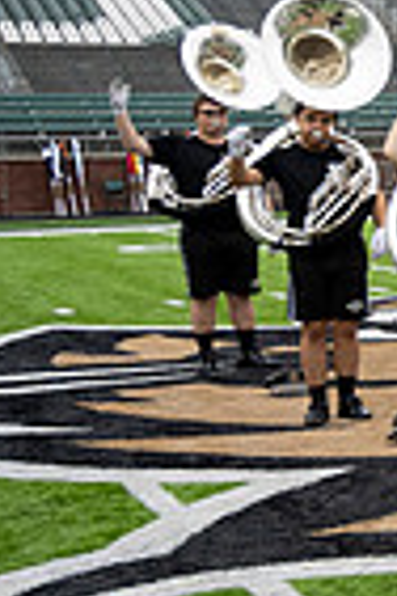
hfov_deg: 10.7
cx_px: 1098
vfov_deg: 20.6
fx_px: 1637
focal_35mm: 99
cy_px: 252
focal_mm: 24
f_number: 4
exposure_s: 1/200
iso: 320
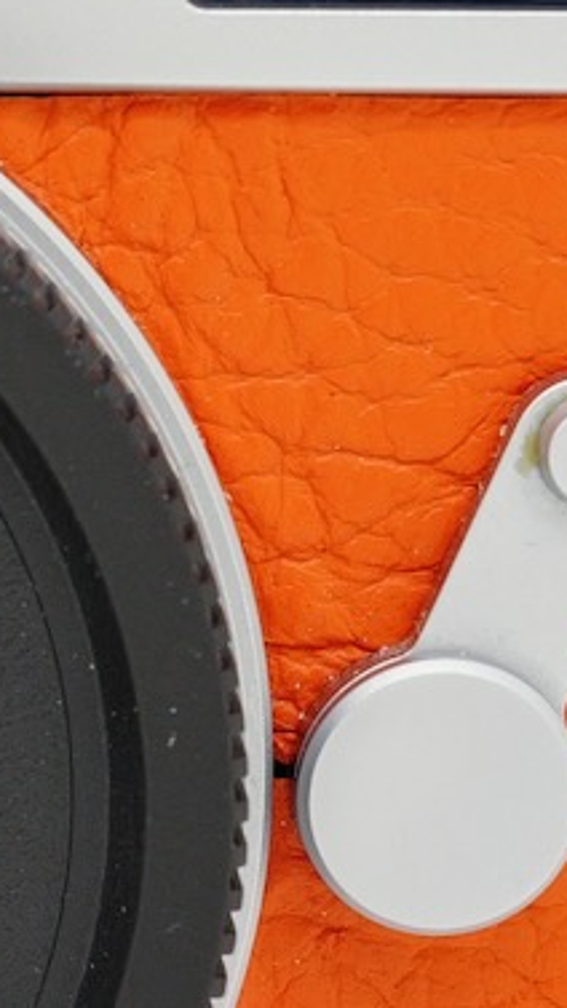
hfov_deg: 4.1
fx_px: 7673
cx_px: -808
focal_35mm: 287
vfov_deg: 7.5
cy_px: 519
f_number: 8
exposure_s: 1/100
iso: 800
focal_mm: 43
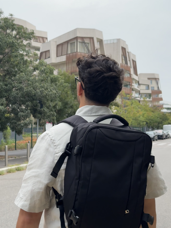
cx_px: 86
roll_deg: +0.6
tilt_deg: +5.3
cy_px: 114
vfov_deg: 39.7
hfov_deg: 30.3
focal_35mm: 48
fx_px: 316
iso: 64
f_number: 1.78
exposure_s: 1/262
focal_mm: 6.76
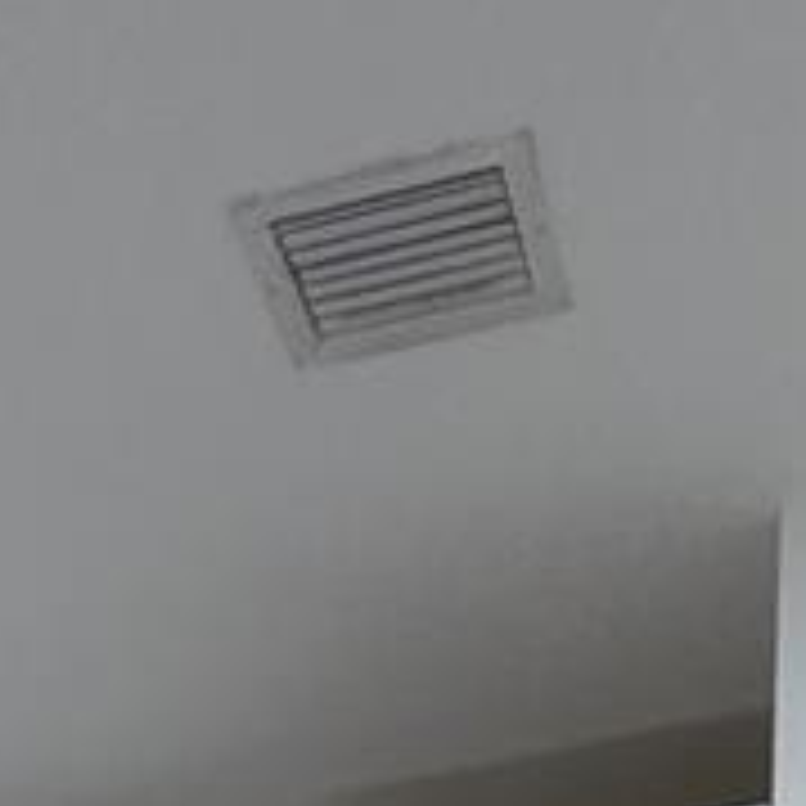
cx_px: 261
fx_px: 2186
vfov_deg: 11.5
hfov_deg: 20.8
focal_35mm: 83
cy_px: 2404
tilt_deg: -12.5
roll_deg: +0.6
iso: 125
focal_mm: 2.22
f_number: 2.2
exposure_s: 1/120
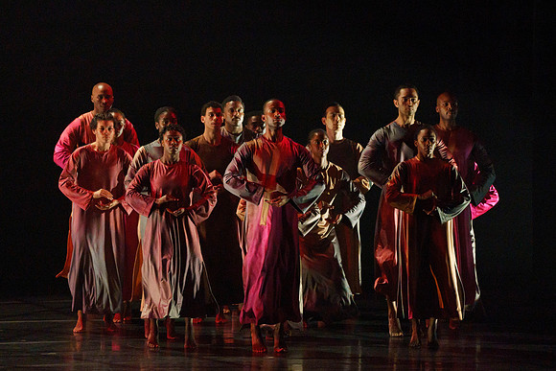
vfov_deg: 4.3
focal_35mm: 322
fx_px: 4967
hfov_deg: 6.4
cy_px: 150
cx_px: 310
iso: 5000
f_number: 5.6
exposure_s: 1/250
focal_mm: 256
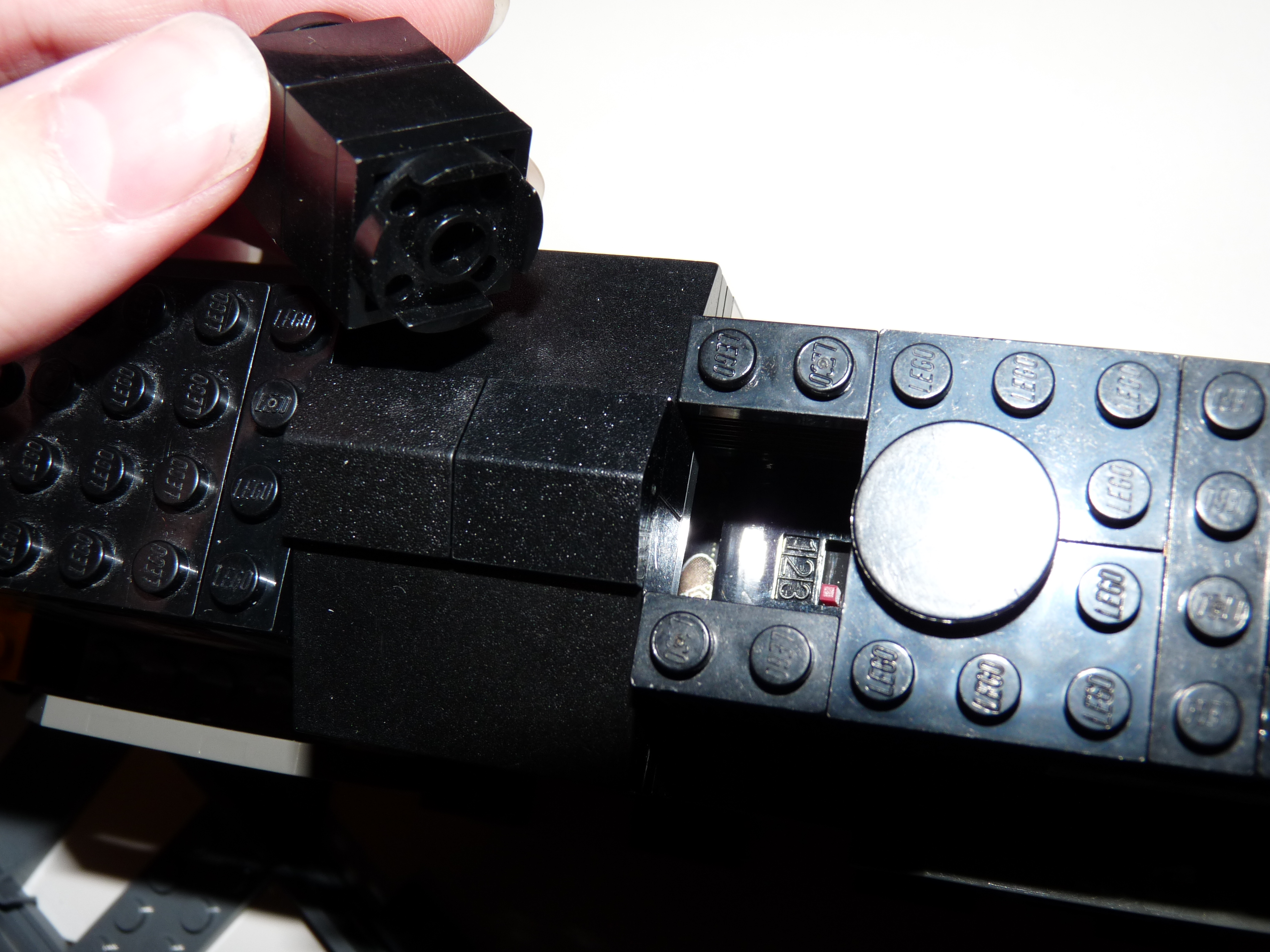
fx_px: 1394
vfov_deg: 37.7
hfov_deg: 49.0
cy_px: 476
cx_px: 635
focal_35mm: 38
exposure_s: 1/125
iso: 100
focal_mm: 6.8
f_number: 4
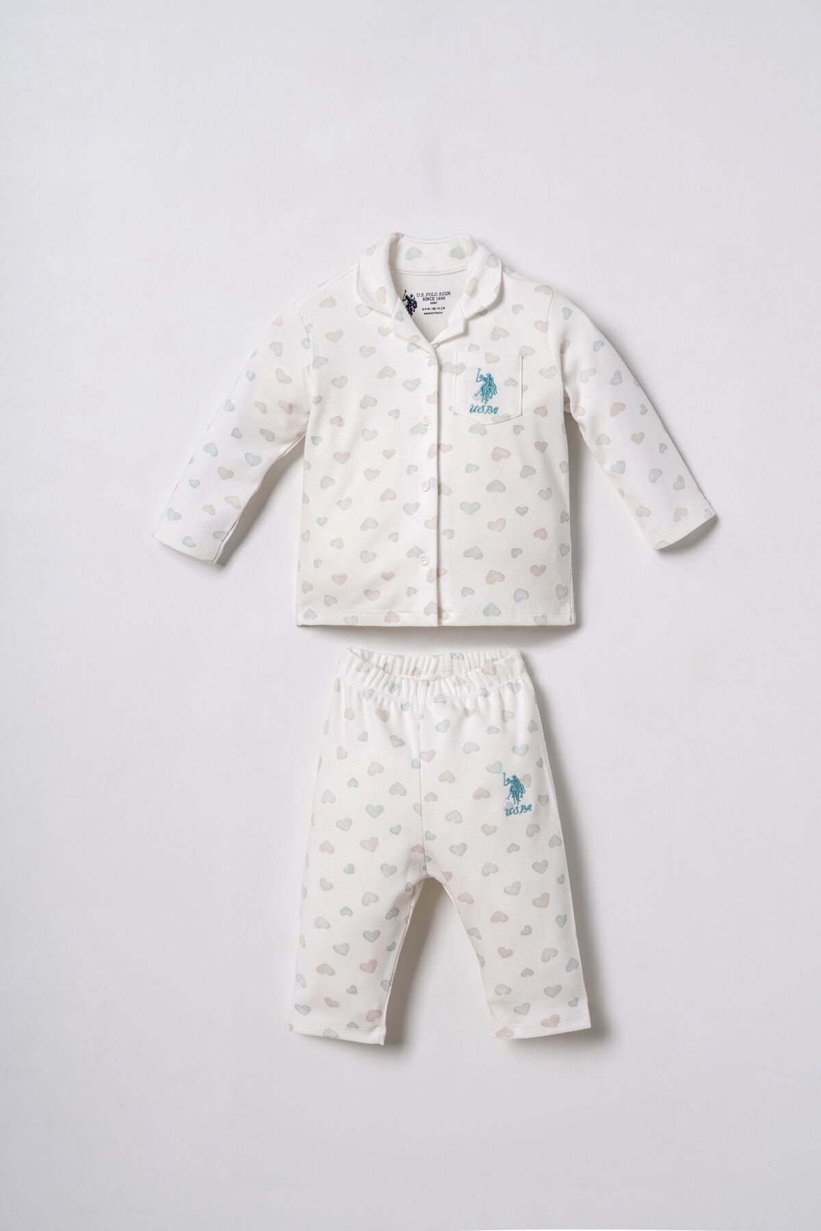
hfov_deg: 27.0
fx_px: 1710
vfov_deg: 39.6
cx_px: 410
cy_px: 616
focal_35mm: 50
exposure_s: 1/125
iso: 250
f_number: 9
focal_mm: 50
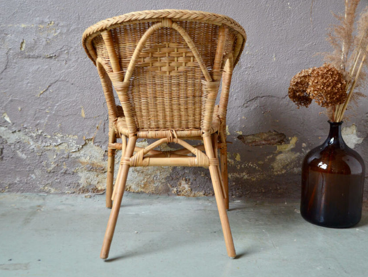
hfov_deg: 39.6
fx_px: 511
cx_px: 190
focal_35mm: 48
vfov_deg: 30.3
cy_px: 134
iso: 1250
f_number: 5
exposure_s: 1/100
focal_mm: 28
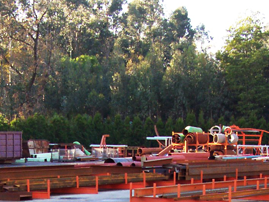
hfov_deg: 17.7
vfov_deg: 12.5
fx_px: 862
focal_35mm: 111
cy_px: 326
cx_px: 103
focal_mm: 5.6
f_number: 2.7
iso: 80
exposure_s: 1/134
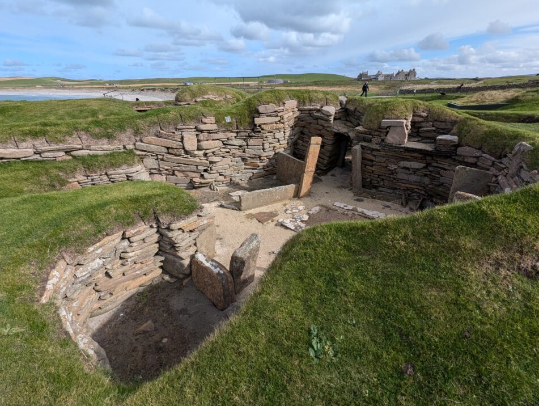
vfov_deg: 85.8
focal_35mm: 14
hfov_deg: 101.9
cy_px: 206
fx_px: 218
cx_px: 286
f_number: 2.2
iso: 47
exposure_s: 1/1188
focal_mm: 1.95
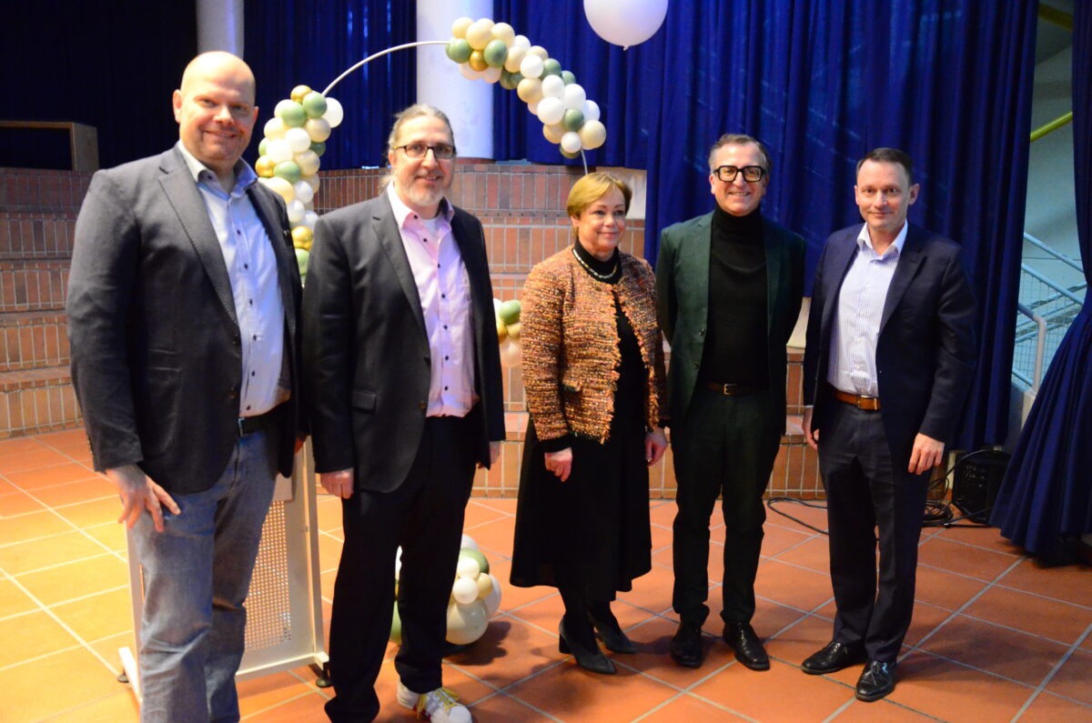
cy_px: 362
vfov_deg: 41.5
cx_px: 546
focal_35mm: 32
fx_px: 954
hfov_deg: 59.6
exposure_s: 1/25
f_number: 3.8
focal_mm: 21
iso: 6400
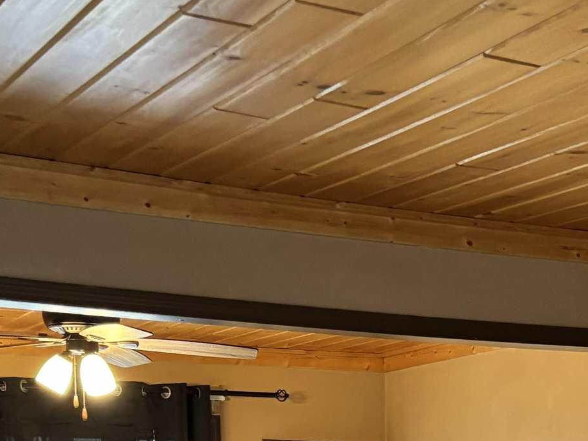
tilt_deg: -6.3
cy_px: 703
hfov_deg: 22.0
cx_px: 530
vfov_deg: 15.4
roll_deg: +0.4
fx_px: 1478
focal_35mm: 87
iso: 250
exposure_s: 1/60
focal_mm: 5.96
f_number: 1.6
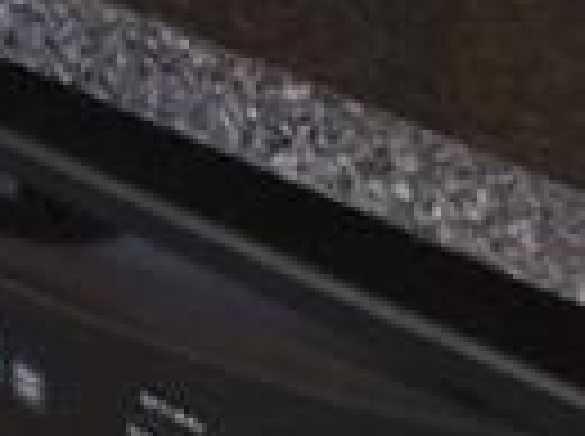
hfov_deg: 7.4
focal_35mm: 229
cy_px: -1202
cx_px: -1287
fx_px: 3863
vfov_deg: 5.7
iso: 40
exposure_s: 1/15
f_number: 2.2
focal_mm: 4.15
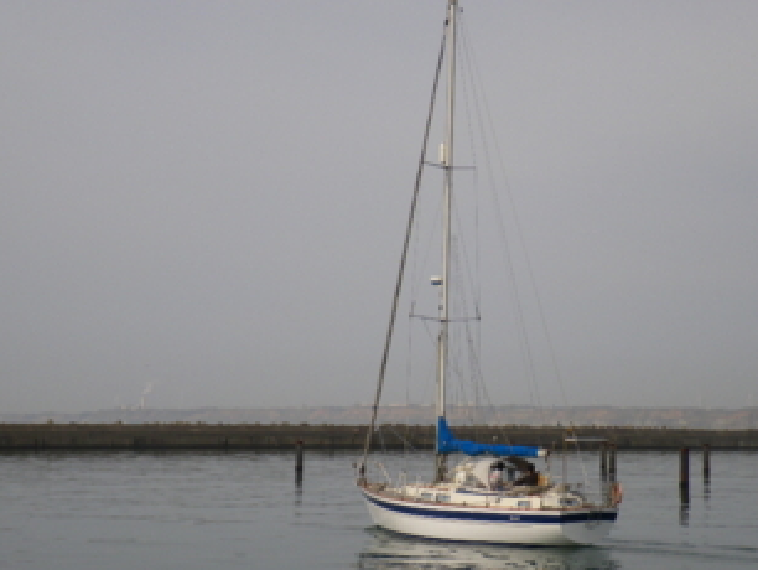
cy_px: 322
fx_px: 1775
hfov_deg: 24.0
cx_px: 473
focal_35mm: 81
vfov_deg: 18.2
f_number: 5.5
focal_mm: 11.1
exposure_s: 1/400
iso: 50
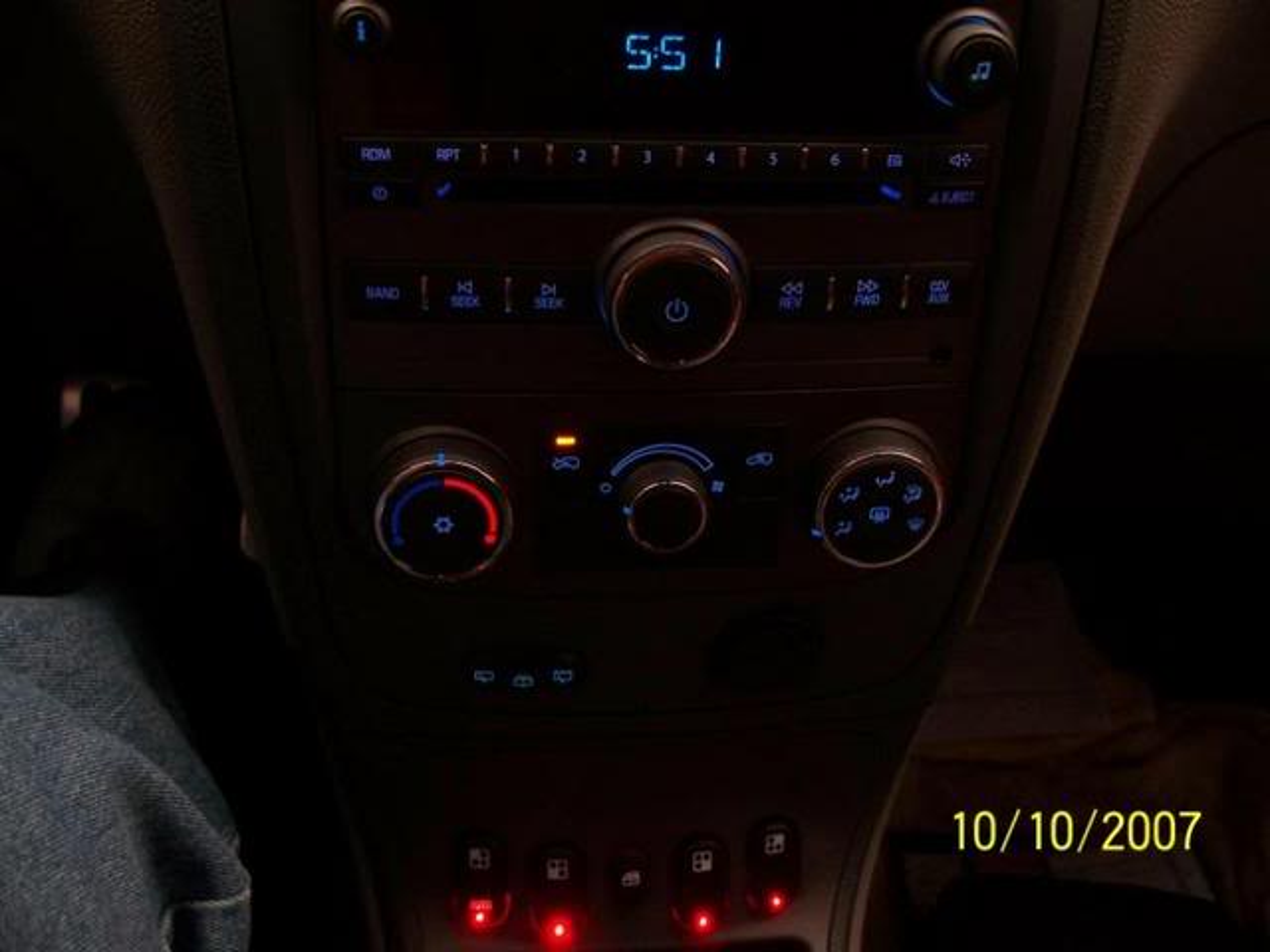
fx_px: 1357
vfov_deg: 38.7
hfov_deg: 50.1
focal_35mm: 37
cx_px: 635
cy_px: 476
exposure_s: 1/8
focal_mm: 7.8
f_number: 2.8
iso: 200
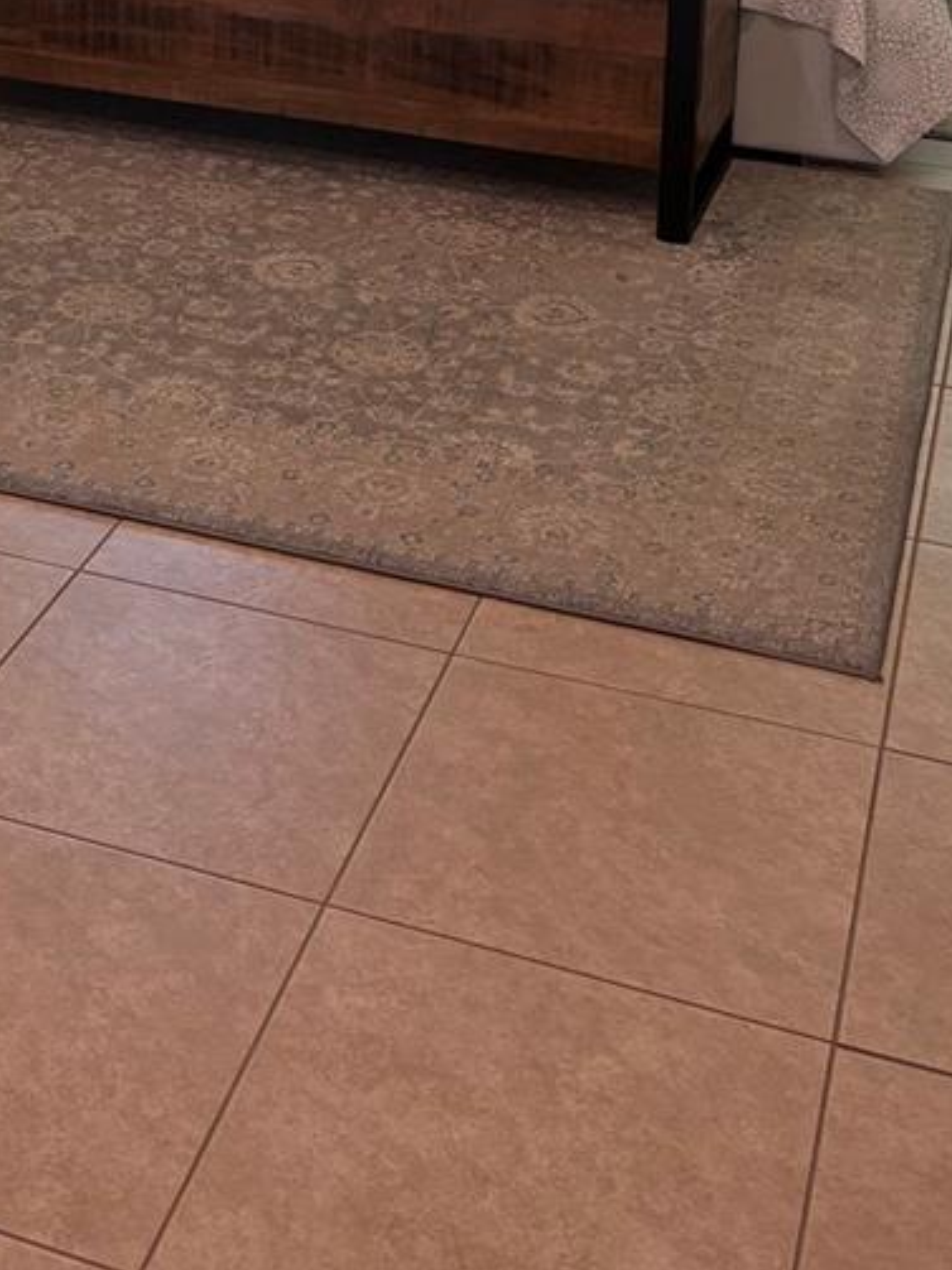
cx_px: 136
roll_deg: -0.2
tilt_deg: -14.1
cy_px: -121
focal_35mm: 62
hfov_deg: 23.2
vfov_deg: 28.4
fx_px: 2274
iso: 125
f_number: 1.6
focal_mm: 5.96
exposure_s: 1/120
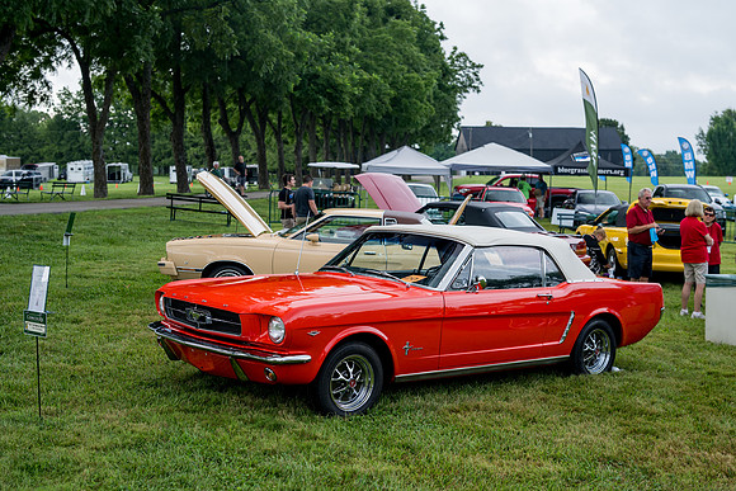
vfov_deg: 27.0
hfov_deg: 39.6
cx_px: 368
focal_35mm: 50
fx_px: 1022
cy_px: 246
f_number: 4
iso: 200
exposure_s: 1/100
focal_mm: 50
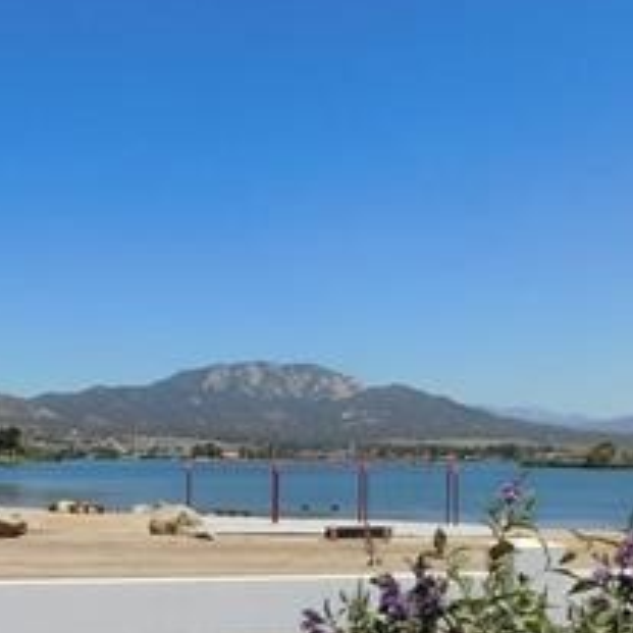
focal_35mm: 46
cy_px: 476
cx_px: 174
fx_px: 952
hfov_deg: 36.1
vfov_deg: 35.9
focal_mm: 4.1
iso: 125
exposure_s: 1/800
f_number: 6
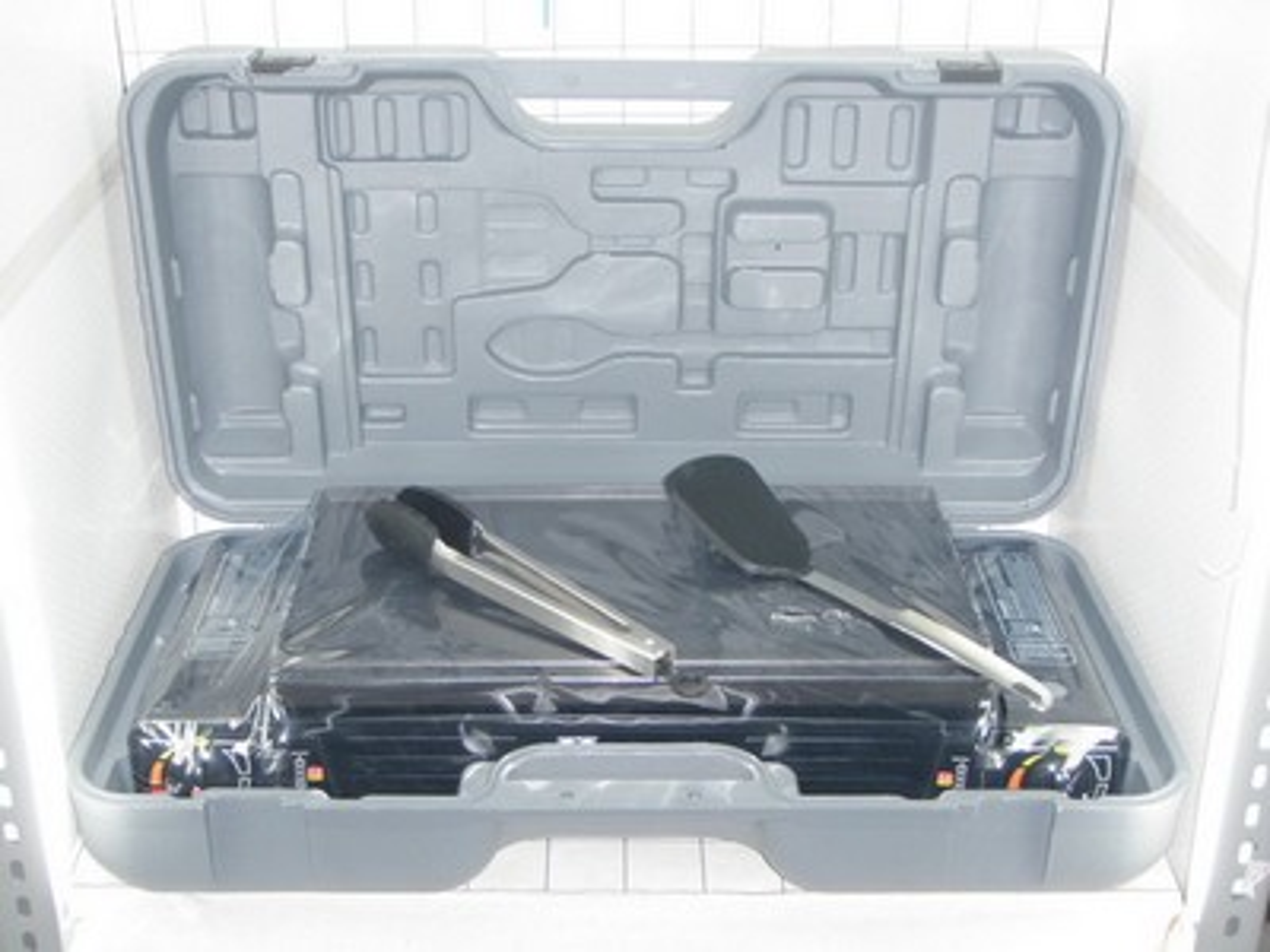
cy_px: 476
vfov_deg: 28.6
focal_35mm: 51
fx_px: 1871
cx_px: 635
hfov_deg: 37.5
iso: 200
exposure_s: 1/40
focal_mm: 9.13
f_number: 4
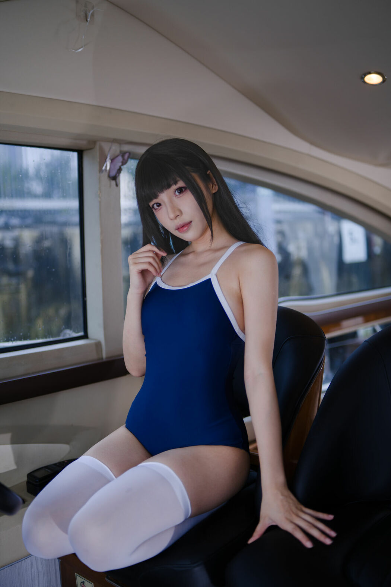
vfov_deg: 54.4
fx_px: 570
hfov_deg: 37.9
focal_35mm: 35
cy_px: 294
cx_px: 196
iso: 100
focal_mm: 35
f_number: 1.4
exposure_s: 1/250
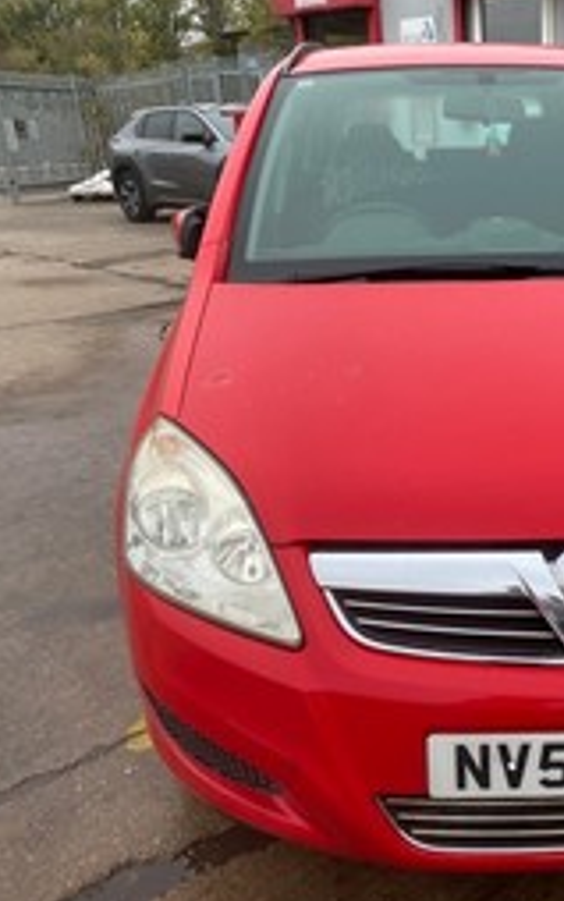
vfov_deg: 51.5
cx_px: 532
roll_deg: +1.3
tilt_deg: -20.6
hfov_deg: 31.6
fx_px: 933
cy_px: 450
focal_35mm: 38
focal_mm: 4.25
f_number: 1.8
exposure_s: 1/524
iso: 32
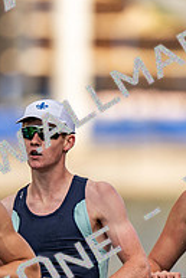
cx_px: 78
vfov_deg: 1.1
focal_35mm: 1798
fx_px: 13908
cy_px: 222
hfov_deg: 0.8
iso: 220
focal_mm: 600
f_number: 4
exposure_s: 1/2500
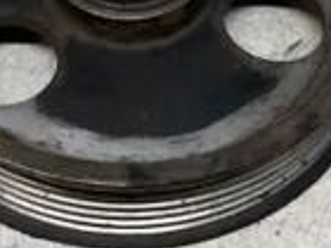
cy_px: -196
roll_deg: +0.0
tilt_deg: -41.3
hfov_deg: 16.5
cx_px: 125
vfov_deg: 11.6
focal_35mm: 119
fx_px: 1138
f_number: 1.6
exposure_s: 1/100
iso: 125
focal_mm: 4.2
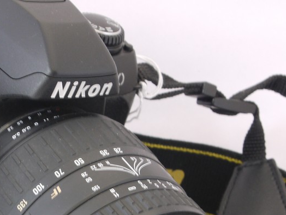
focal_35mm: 110
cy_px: 185
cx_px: 41
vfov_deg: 13.4
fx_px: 909
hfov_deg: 17.7
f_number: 10
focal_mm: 24
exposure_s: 1/3.2
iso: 400
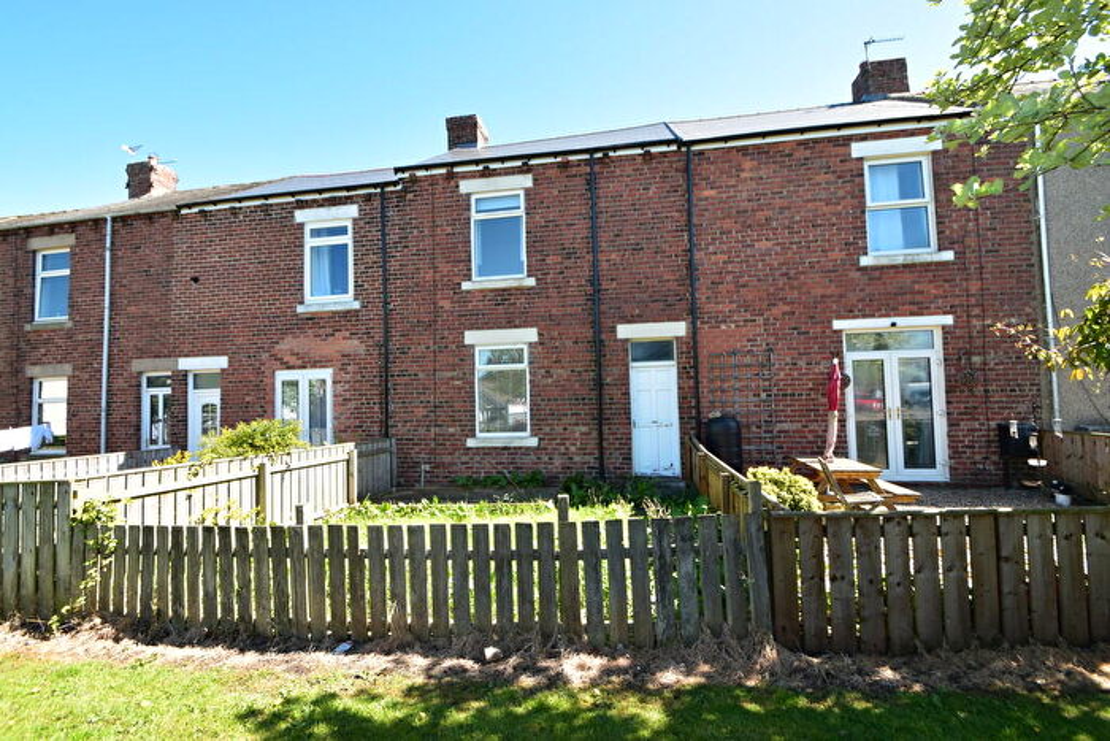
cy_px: 370
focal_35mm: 15
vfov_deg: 77.4
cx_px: 555
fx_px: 463
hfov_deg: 100.4
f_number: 10
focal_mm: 10
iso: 360
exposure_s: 1/200
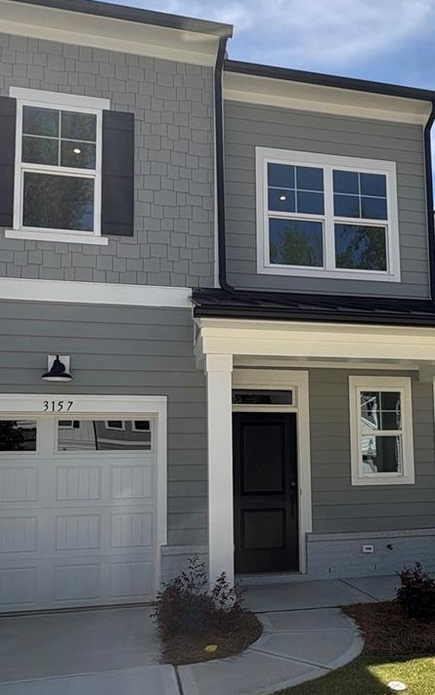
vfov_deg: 59.2
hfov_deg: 38.9
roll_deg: +0.5
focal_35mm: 32
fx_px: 607
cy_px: 415
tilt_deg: +6.7
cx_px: 295
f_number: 2.2
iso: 40
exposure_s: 1/1236
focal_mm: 2.22
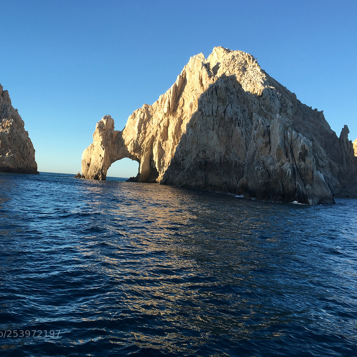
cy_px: 175
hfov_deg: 47.0
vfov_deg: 47.2
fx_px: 408
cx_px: 145
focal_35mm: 35
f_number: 2.2
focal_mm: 4.15
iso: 25
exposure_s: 1/801
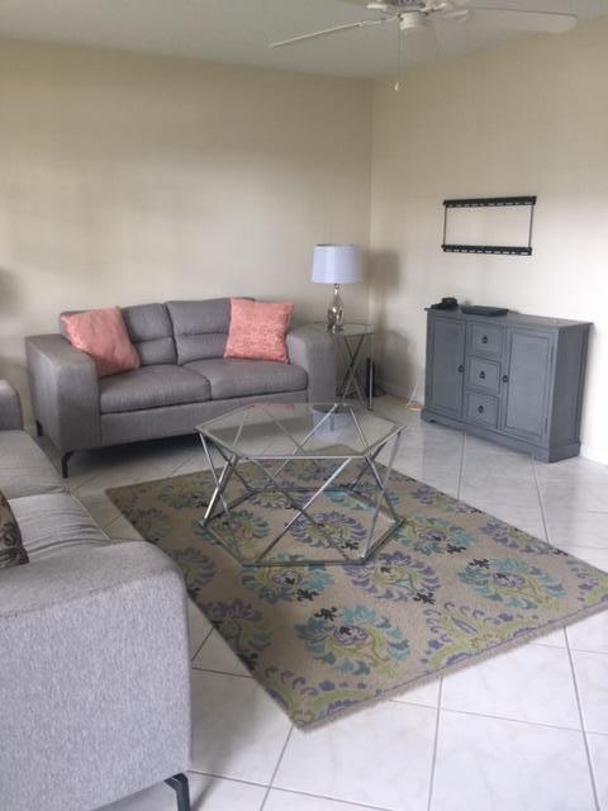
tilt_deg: -14.3
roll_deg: -0.5
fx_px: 679
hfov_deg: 48.2
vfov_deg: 61.7
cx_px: 304
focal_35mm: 29
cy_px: 406
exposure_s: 1/15
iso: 32
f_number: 2.2
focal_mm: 4.15
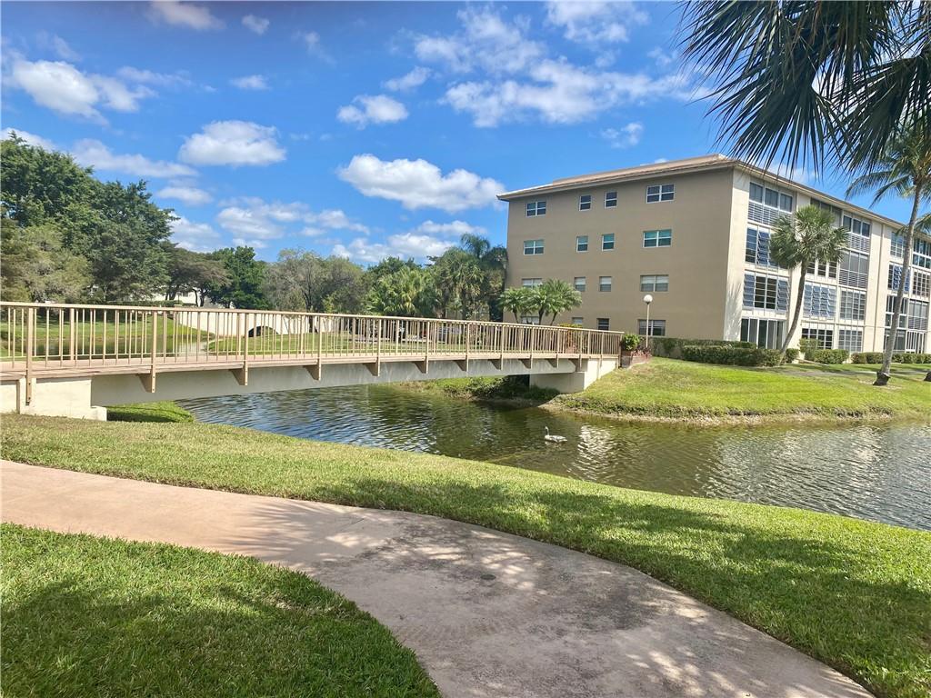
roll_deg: -2.8
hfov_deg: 67.3
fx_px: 699
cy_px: 349
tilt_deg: -3.3
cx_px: 466
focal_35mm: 26
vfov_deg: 53.1
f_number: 1.8
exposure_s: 1/2967
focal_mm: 4.25
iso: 32
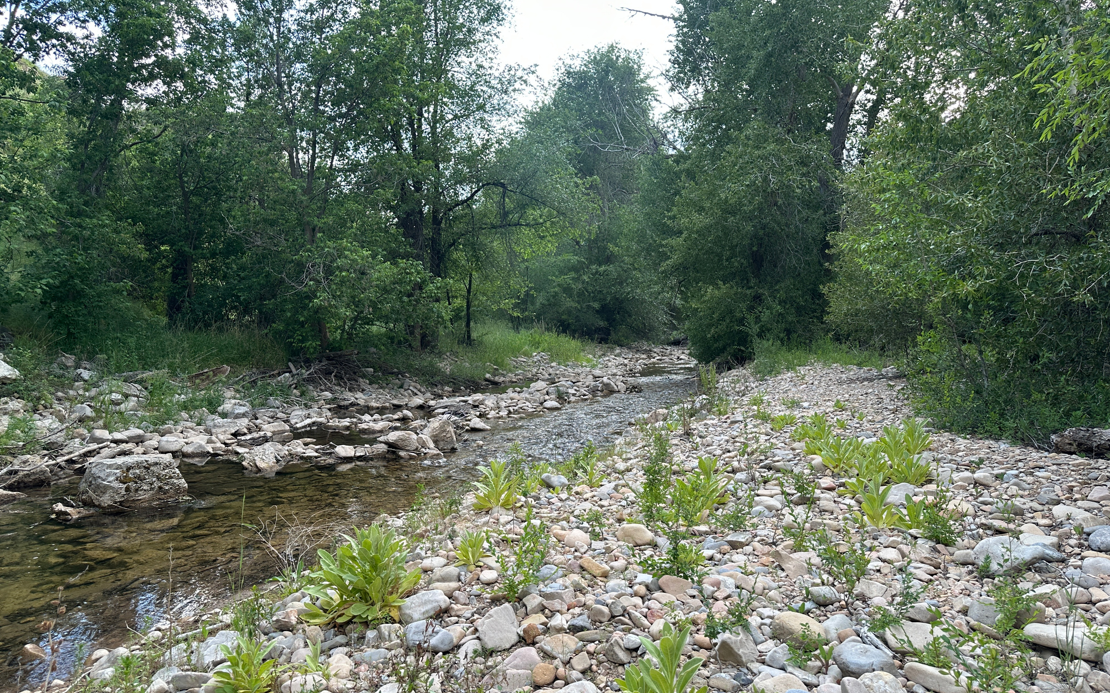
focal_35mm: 26
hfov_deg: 70.4
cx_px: 552
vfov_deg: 47.6
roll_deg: +0.1
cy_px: 365
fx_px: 786
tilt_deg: -3.6
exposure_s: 1/156
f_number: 1.78
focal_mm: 6.86
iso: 64
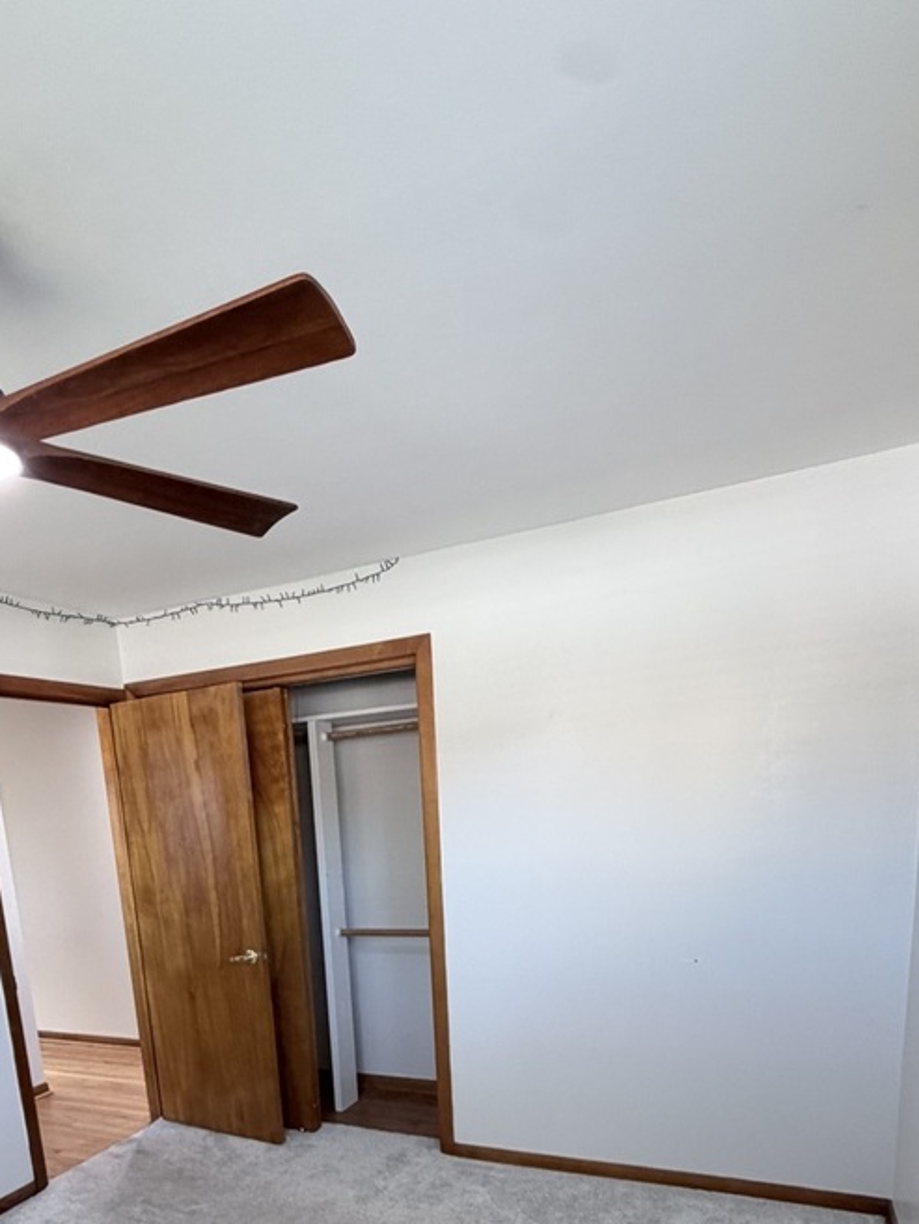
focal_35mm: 23
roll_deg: +3.1
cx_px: 380
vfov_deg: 66.5
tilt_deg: -12.1
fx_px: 814
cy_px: 993
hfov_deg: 58.5
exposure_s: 1/60
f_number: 2.2
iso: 250
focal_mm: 2.22
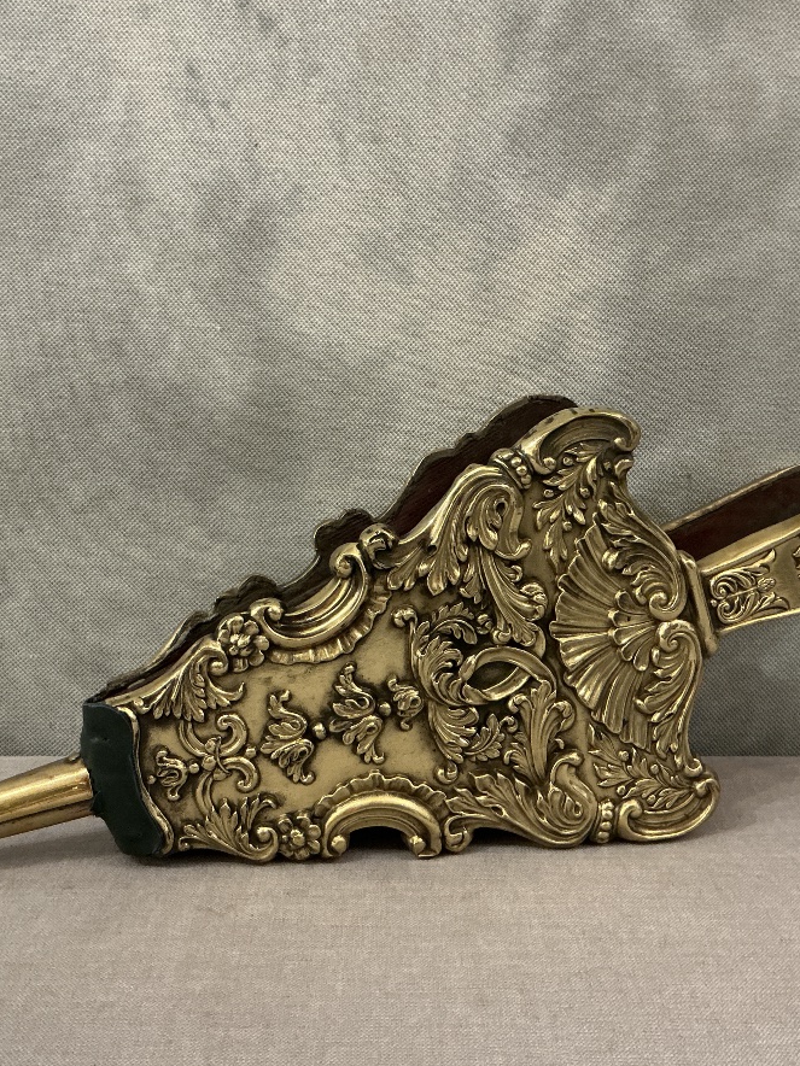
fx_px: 1171
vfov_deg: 49.0
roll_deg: -0.3
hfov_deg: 37.7
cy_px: 527
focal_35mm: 38
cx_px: 410
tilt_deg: -11.4
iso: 200
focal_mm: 3
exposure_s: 1/33
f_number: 1.8
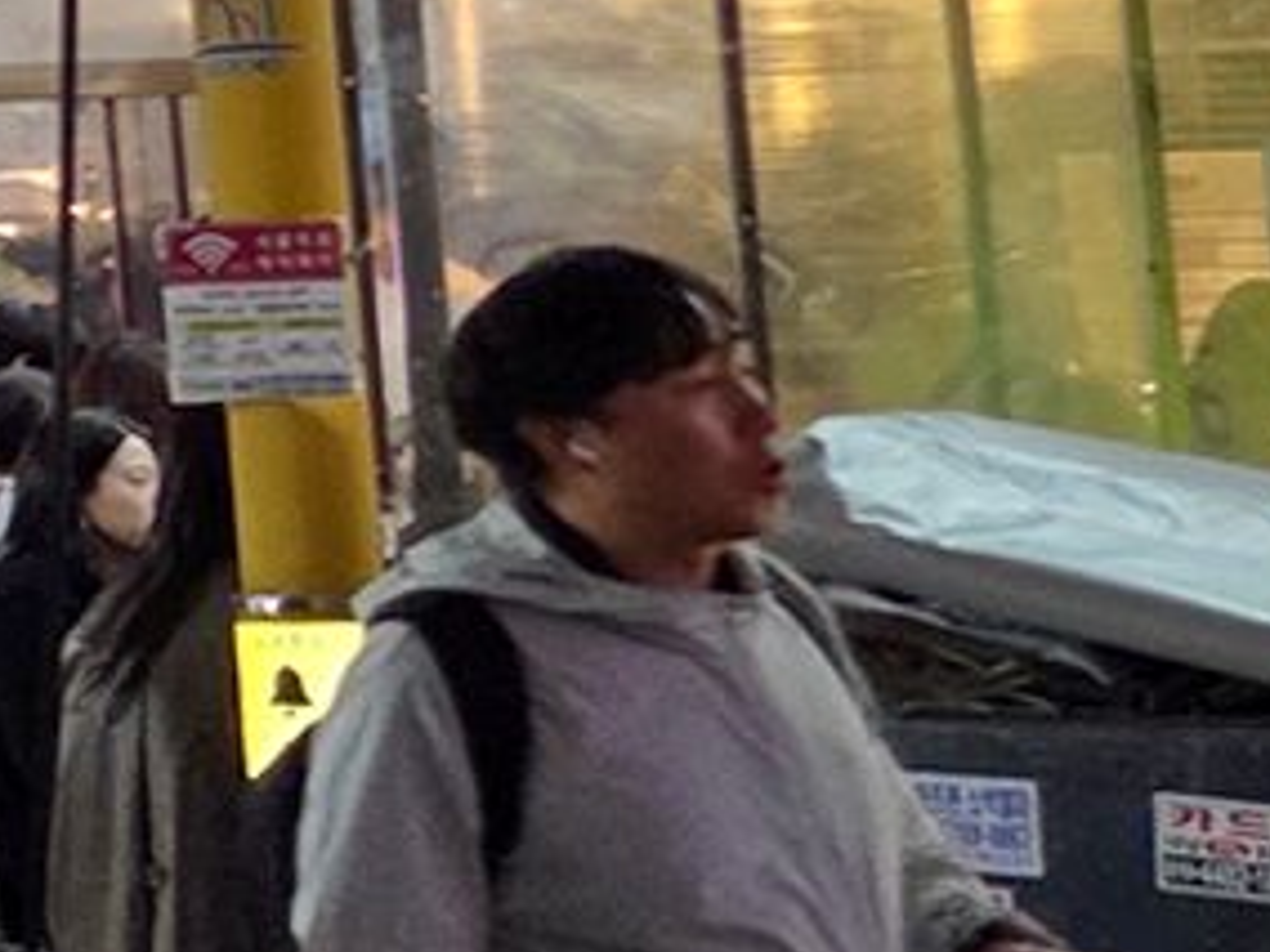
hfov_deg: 9.1
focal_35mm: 162
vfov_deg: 9.0
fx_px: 5943
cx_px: -2853
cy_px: -273
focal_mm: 5.4
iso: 250
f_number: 1.8
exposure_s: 1/120
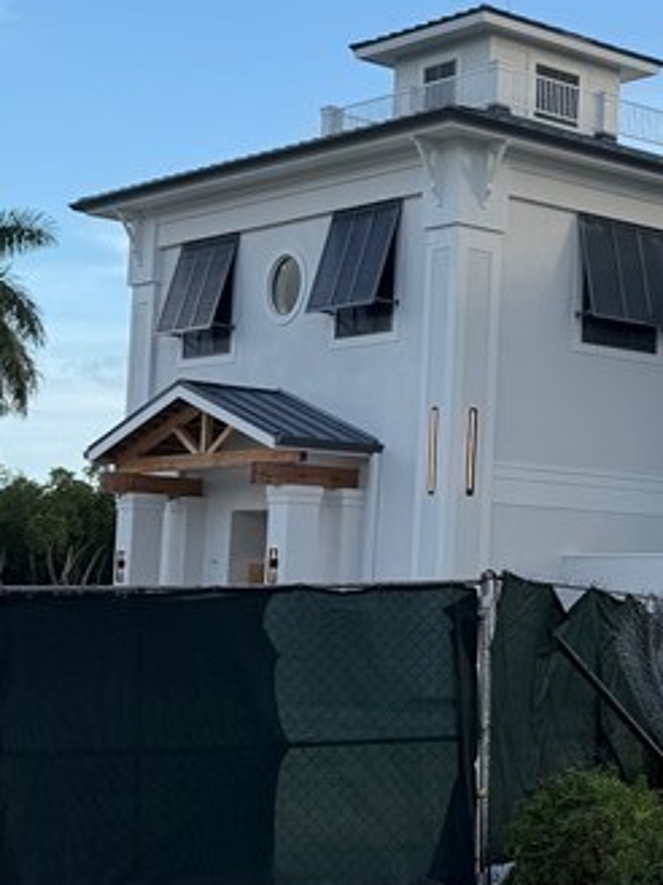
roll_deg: -0.9
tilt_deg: +4.5
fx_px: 1915
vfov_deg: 26.0
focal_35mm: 75
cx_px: 881
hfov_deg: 18.2
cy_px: 442
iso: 80
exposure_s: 1/1727
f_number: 1.78
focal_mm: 6.76
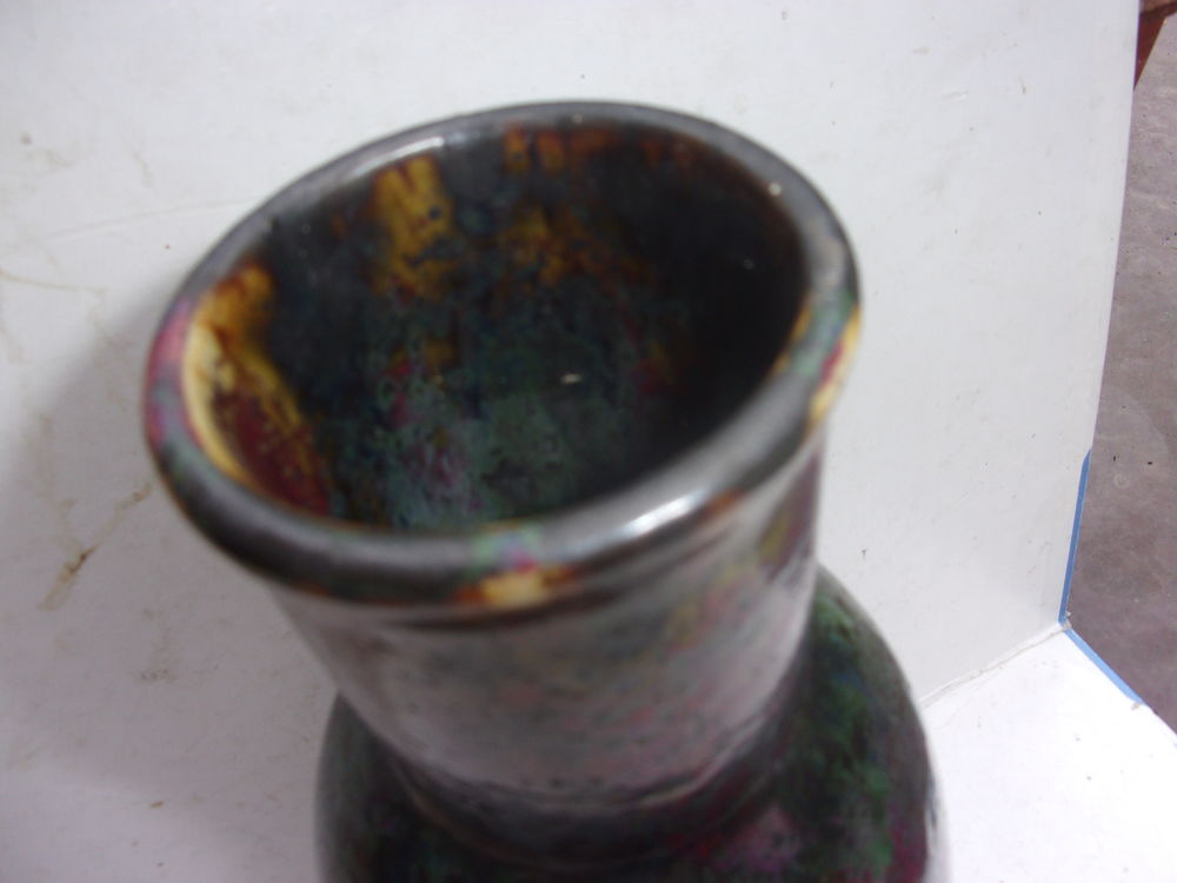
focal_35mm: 28
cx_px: 588
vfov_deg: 49.7
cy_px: 442
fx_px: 952
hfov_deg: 63.4
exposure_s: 1/240
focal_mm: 5.1
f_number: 3.9
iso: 80
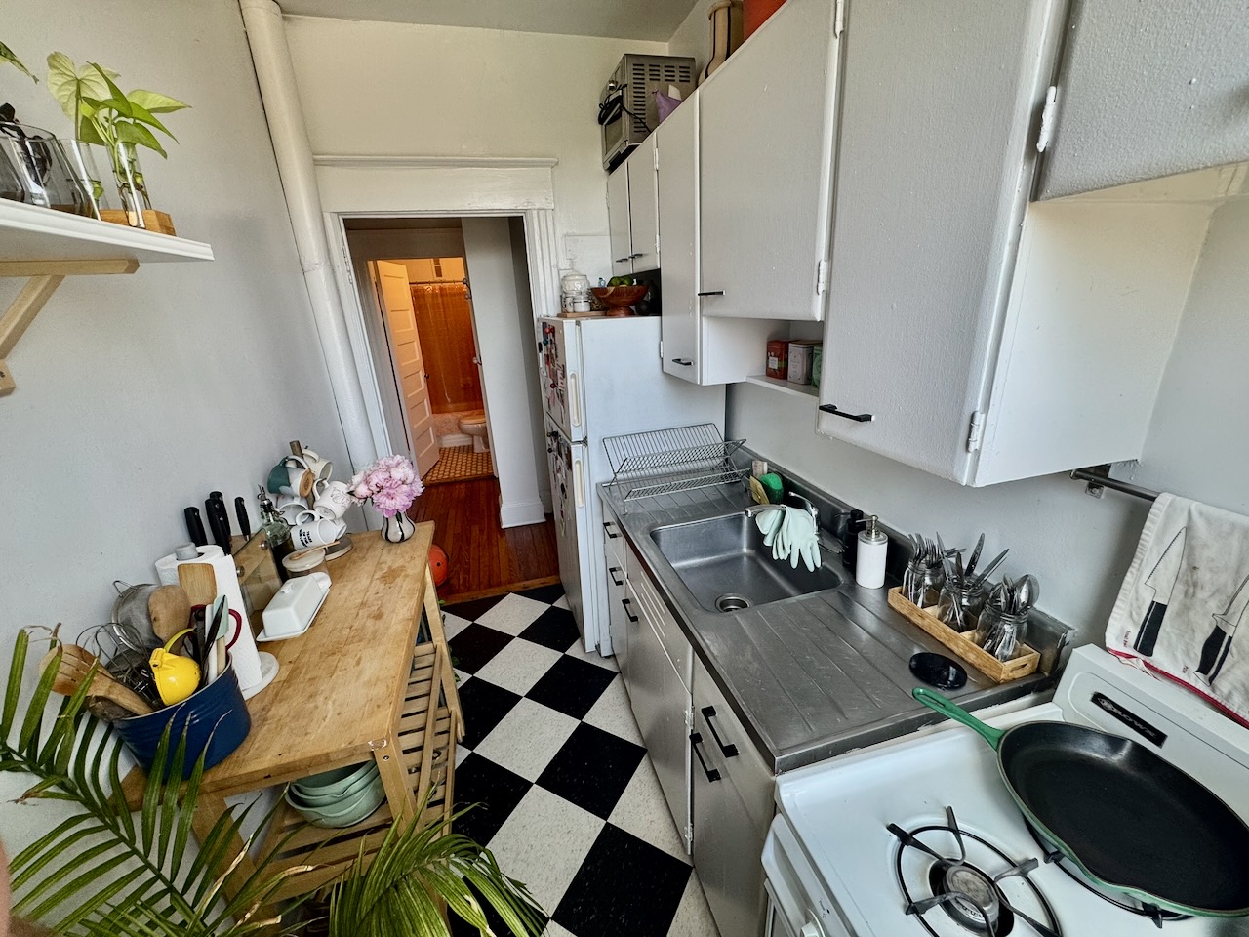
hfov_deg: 102.1
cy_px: 468
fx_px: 505
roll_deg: +3.3
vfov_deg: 85.7
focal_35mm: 14
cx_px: 624
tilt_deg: -20.1
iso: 160
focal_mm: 2.22
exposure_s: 1/120
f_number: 2.2
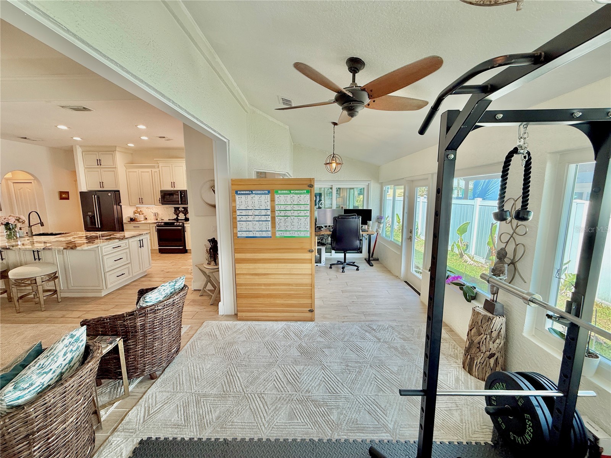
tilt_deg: -8.1
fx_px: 247
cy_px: 229
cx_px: 306
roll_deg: +0.2
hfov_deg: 102.1
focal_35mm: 14
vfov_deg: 85.7
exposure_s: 1/120
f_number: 2.2
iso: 64
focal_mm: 2.22
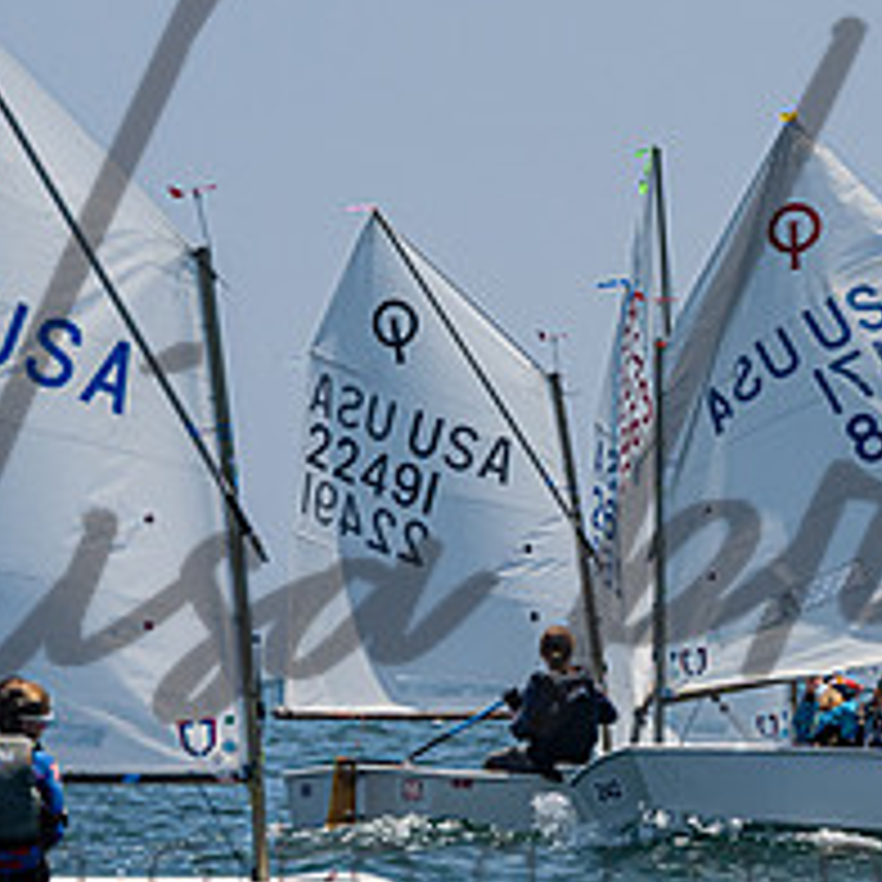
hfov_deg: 2.3
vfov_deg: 2.3
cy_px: 544
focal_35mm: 758
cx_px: 995
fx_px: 21851
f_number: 8
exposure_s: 1/2500
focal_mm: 230
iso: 500
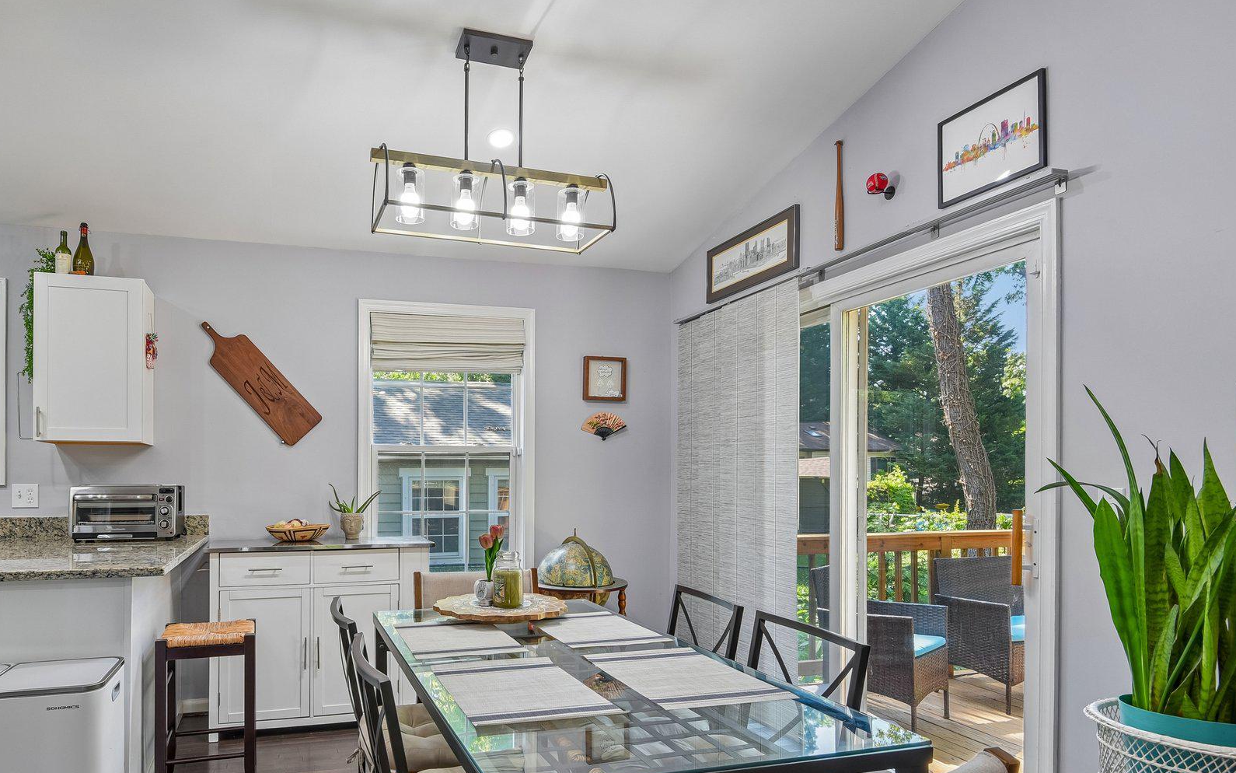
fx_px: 707
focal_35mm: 21
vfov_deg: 56.5
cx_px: 476
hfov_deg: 81.0
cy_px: 489
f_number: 8
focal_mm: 16
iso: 400
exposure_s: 1/25
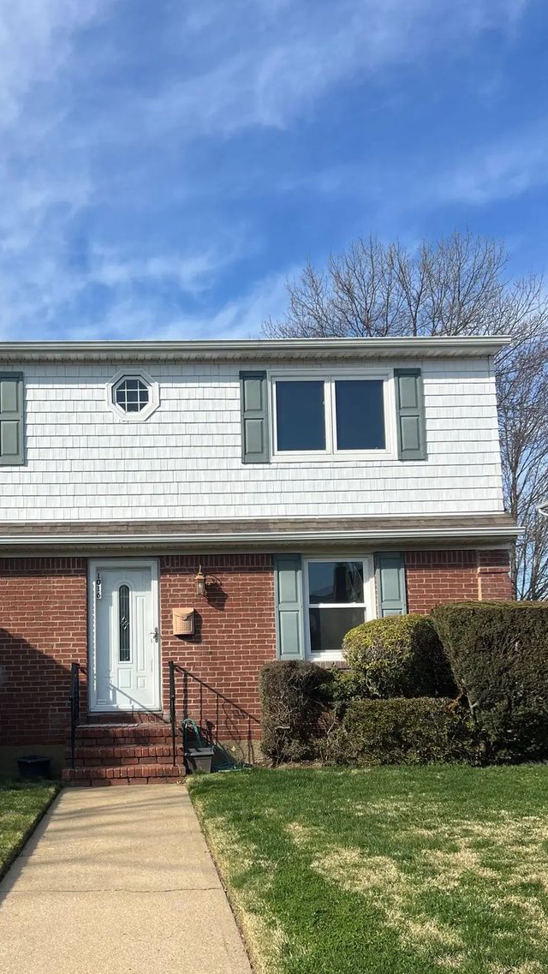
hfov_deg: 34.2
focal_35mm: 34
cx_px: 168
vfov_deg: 57.7
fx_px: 878
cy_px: 570
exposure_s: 1/4630
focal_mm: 5.7
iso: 50
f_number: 1.5
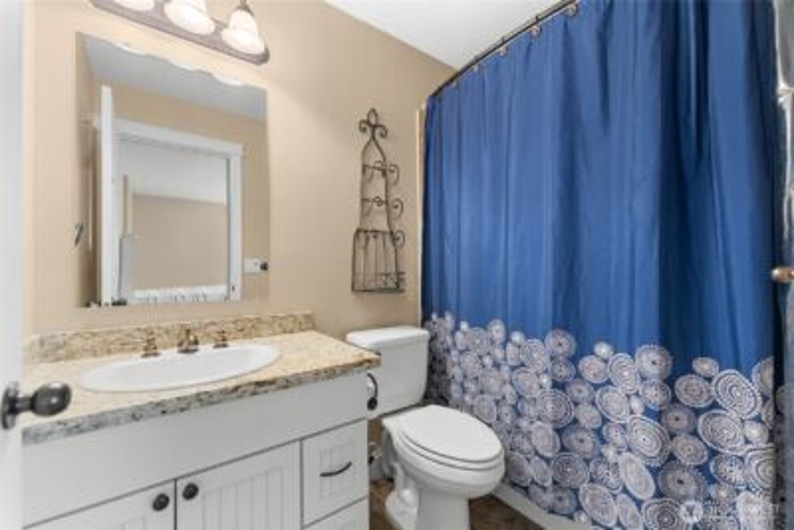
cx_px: 397
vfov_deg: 81.3
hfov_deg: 104.2
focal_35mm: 14
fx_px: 309
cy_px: 265
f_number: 2.8
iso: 400
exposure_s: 1/15
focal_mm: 14
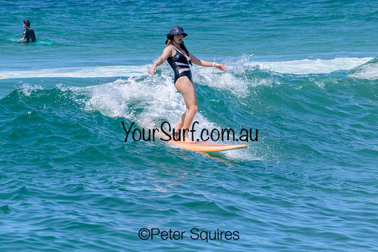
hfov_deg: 2.9
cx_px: 232
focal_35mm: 706
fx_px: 7419
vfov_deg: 1.9
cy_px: 112
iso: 1600
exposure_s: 1/2000
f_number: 16
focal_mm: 520
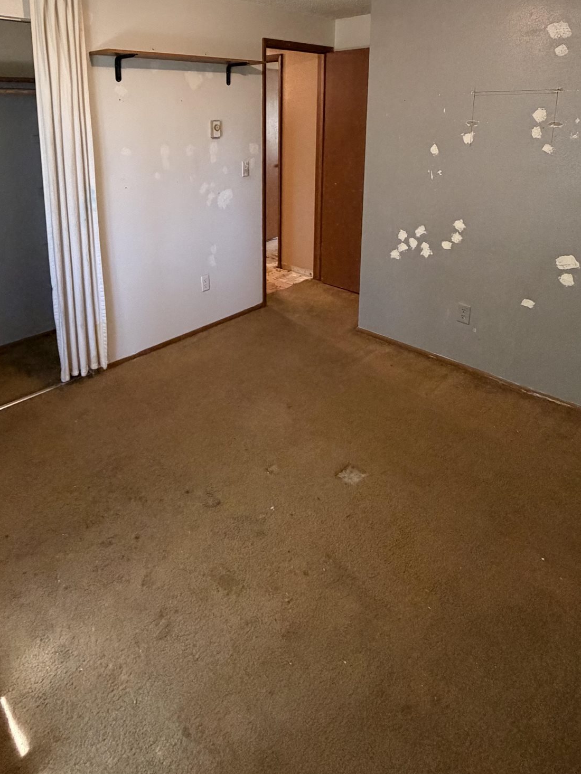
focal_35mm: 22
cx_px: 242
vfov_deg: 72.3
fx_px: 492
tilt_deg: -10.3
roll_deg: +0.6
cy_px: 215
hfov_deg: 60.7
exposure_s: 1/60
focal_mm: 2.22
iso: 500
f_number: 2.2
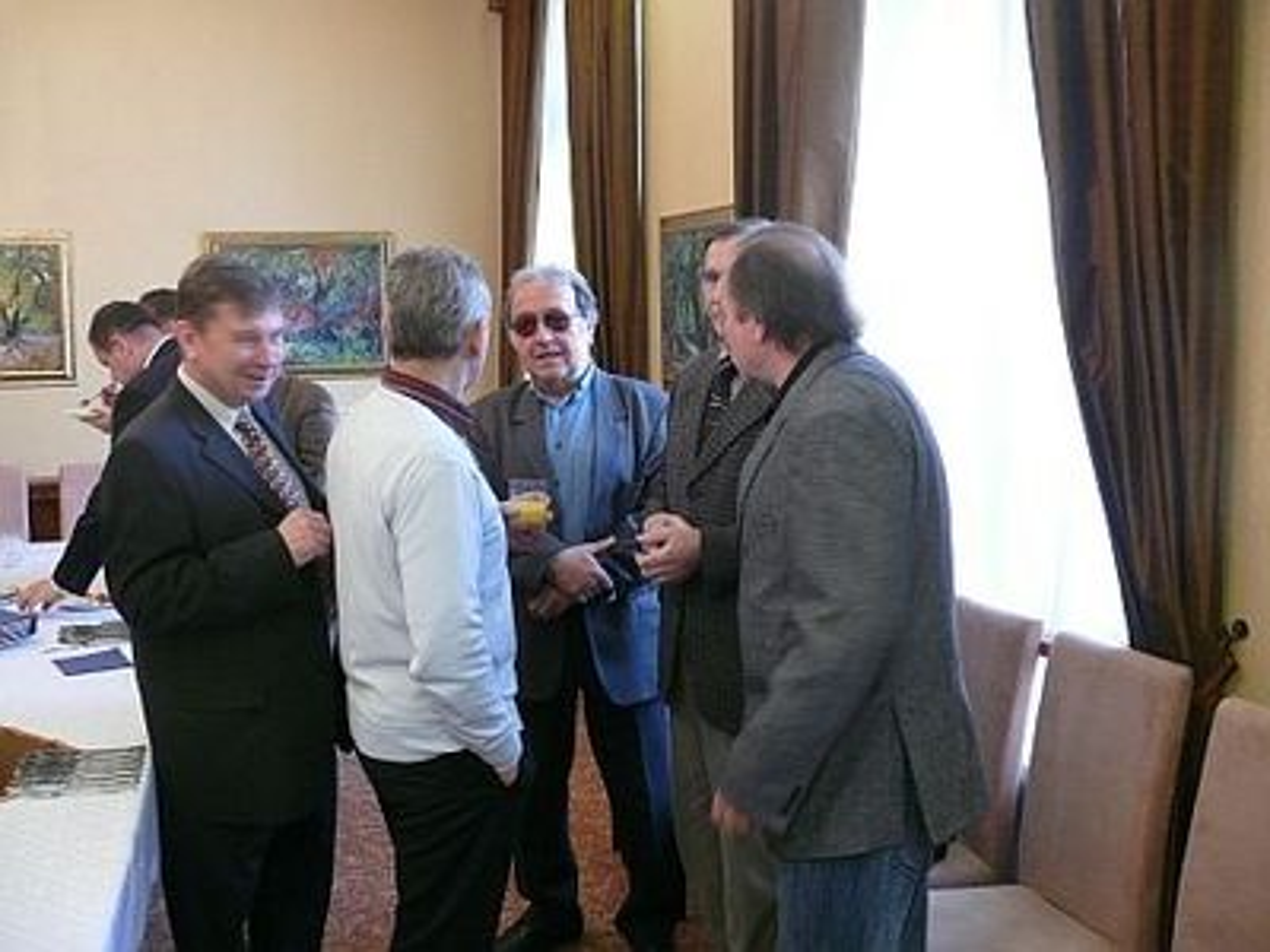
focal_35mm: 35
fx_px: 1284
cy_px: 476
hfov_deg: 52.6
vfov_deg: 40.7
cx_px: 635
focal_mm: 7.4
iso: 400
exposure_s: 1/30
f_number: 2.8
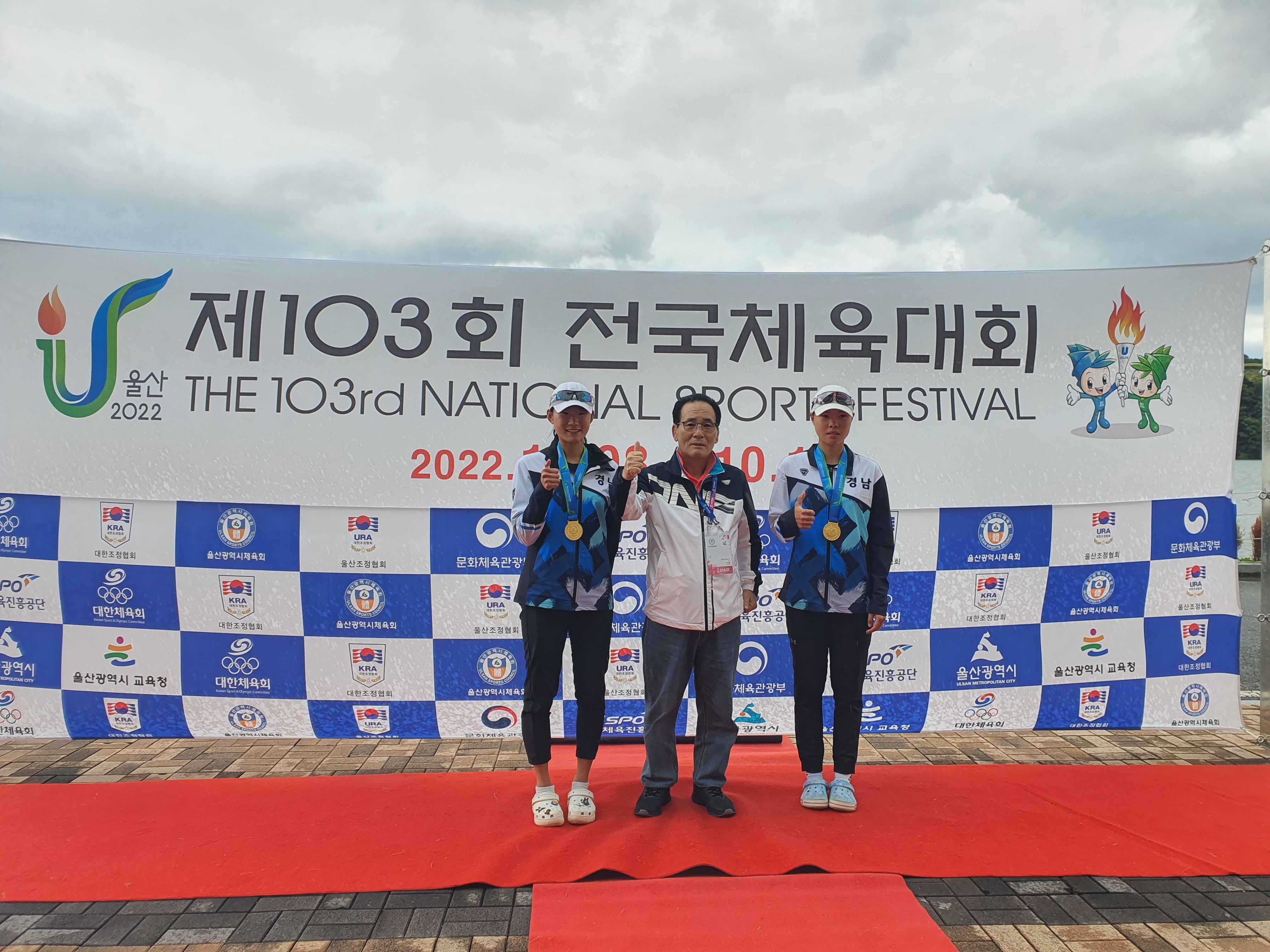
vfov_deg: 53.1
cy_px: 476
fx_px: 954
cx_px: 635
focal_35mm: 26
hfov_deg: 67.3
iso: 50
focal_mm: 4.3
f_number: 2.4
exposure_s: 1/386
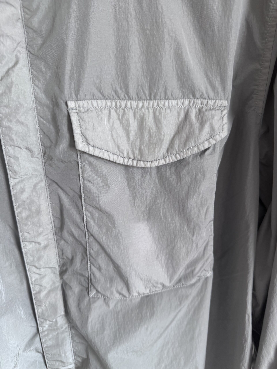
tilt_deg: -17.6
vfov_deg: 71.6
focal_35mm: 24
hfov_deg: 56.8
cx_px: 138
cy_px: 184
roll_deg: +2.4
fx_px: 256
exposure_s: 1/50
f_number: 1.78
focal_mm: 6.76
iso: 125
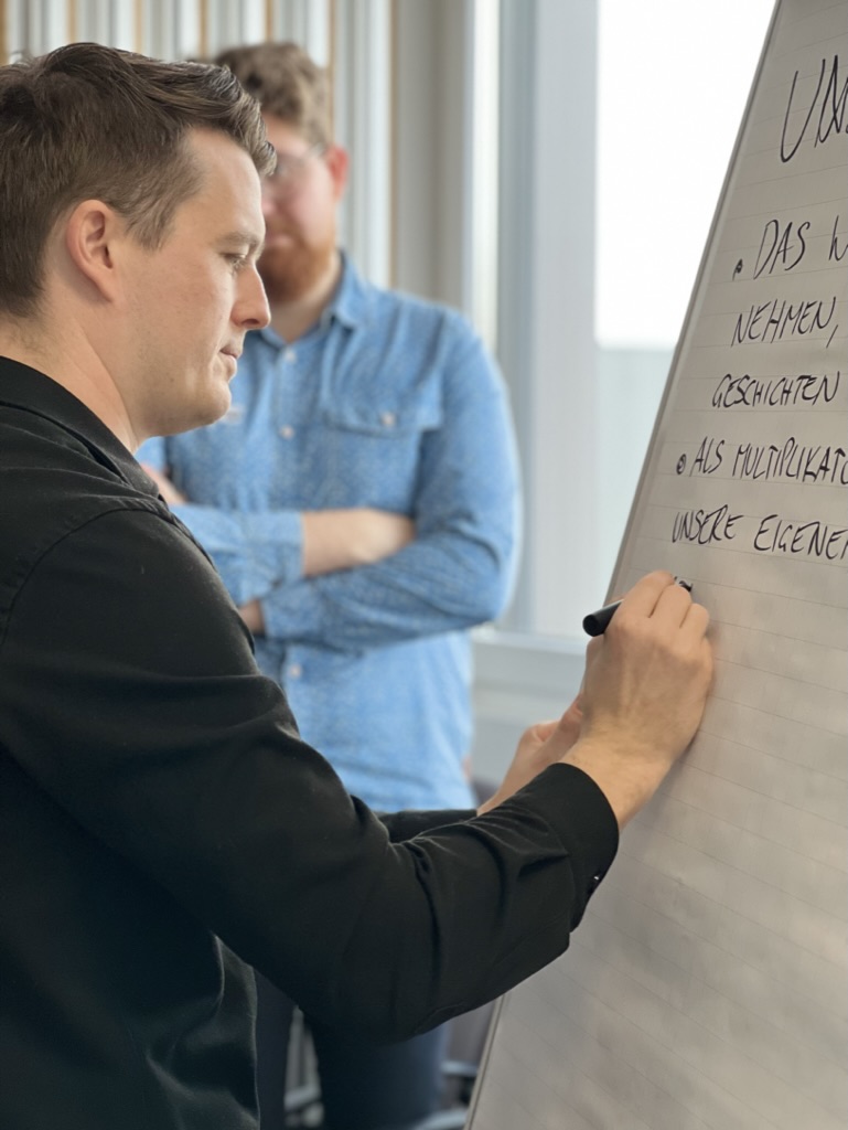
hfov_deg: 19.2
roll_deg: +0.5
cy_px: 565
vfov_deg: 25.3
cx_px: 424
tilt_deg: -2.2
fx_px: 2513
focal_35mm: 77
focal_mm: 9
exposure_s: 1/121
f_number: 2.8
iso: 200
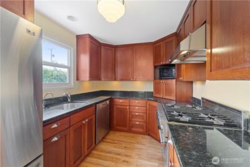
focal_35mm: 14
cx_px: 125
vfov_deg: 81.3
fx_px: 97
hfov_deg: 104.2
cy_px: 84
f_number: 8
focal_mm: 14
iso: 200
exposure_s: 1/2
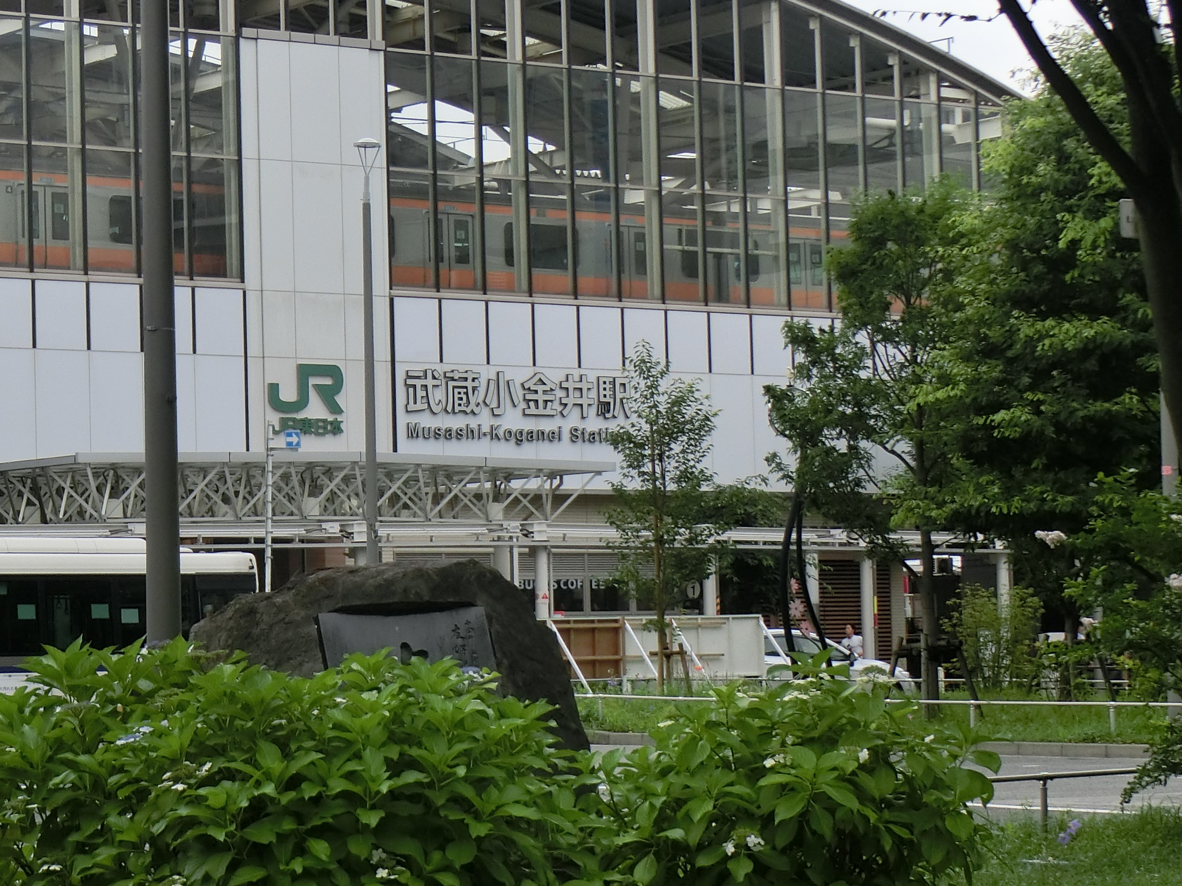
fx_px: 2048
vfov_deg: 24.4
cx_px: 591
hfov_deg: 32.2
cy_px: 443
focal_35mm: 60
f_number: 5
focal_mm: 10.7
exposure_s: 1/320
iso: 80
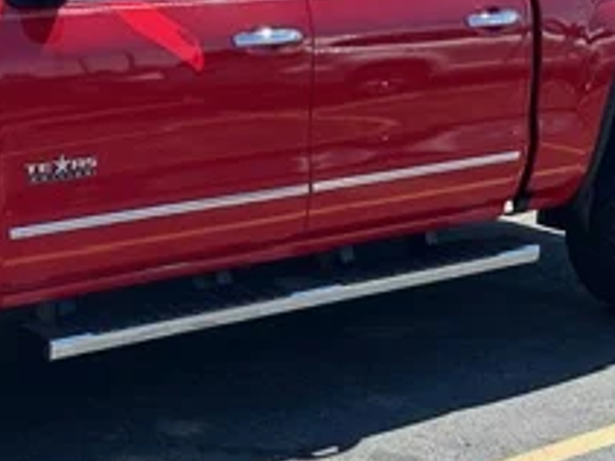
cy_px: 12
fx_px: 1403
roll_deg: +1.0
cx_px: 41
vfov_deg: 18.2
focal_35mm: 79
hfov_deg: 23.9
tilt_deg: -4.9
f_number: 1.5
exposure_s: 1/2165
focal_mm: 5.7
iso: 50
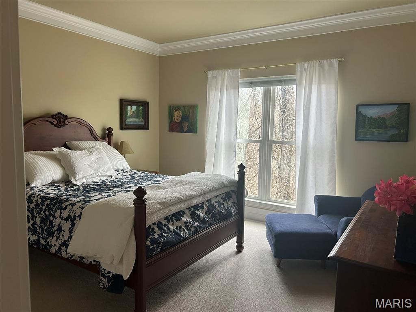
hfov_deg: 67.3
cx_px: 208
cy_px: 156
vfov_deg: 53.1
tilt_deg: -6.1
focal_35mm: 26
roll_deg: -0.3
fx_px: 312
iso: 100
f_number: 1.5
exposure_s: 1/120
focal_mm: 5.7
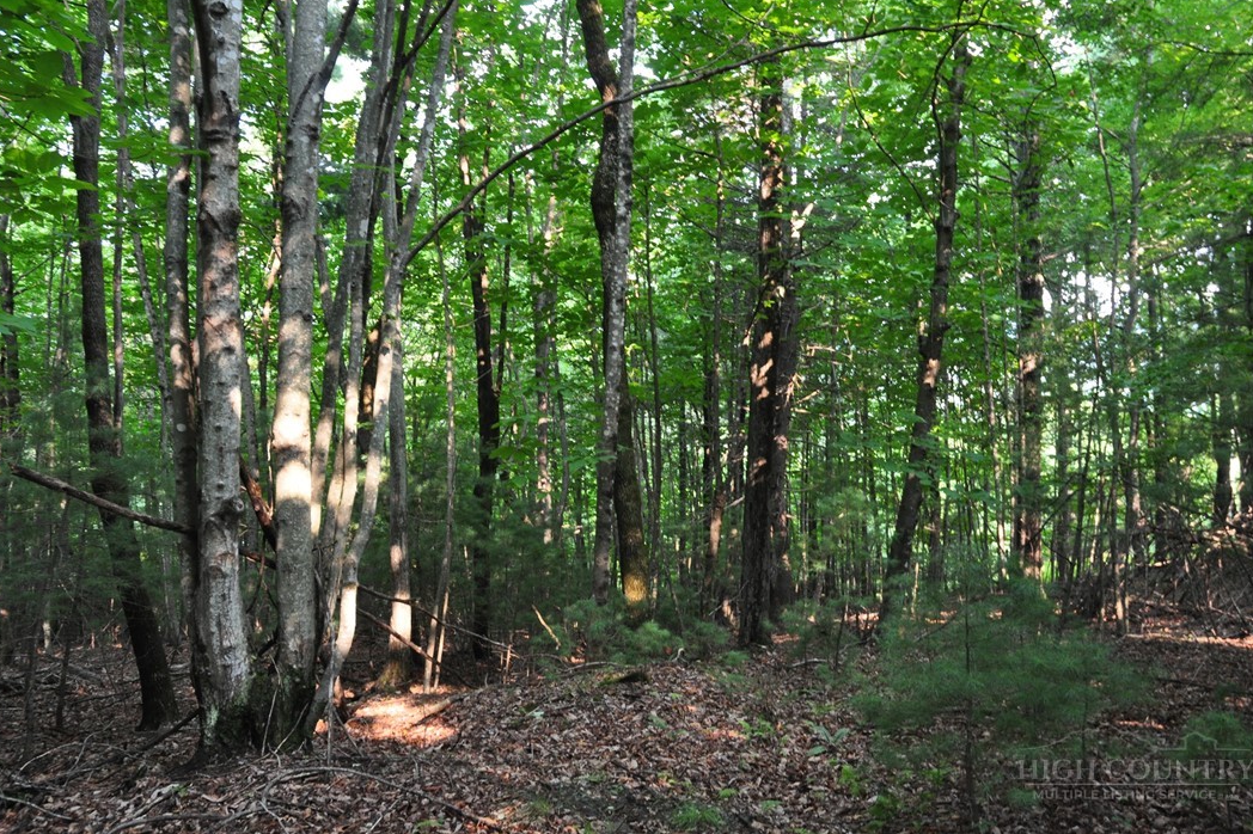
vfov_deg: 46.4
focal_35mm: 28
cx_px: 615
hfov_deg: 65.5
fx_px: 974
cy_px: 406
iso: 800
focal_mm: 18
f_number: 7.1
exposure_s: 1/25
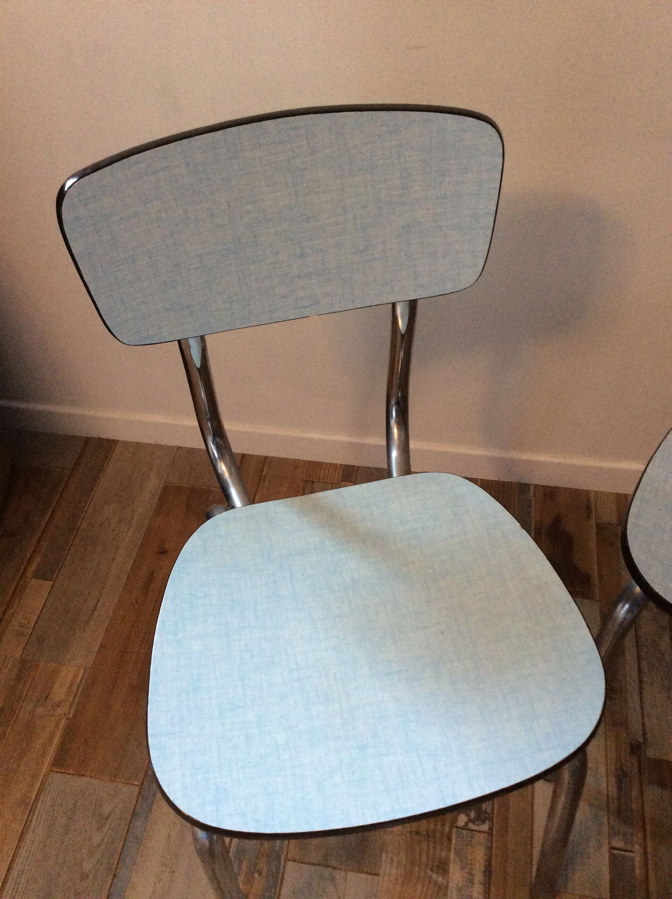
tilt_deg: -49.9
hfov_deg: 44.1
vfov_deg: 56.9
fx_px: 830
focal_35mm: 32
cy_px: 450
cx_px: 336
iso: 200
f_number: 2.4
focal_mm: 3.3
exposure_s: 1/25
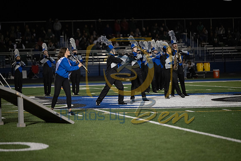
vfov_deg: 7.9
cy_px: 80
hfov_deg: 11.7
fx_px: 1172
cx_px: 120
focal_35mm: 175
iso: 5000
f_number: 2.8
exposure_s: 1/1250
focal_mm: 175
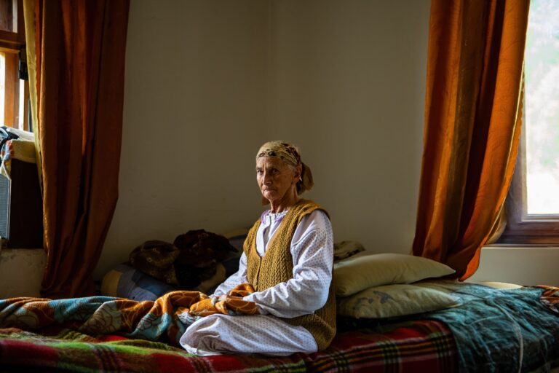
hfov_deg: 39.6
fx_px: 776
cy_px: 186
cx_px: 280
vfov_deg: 27.0
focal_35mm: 50
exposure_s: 1/250
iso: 800
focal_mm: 33
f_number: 1.4
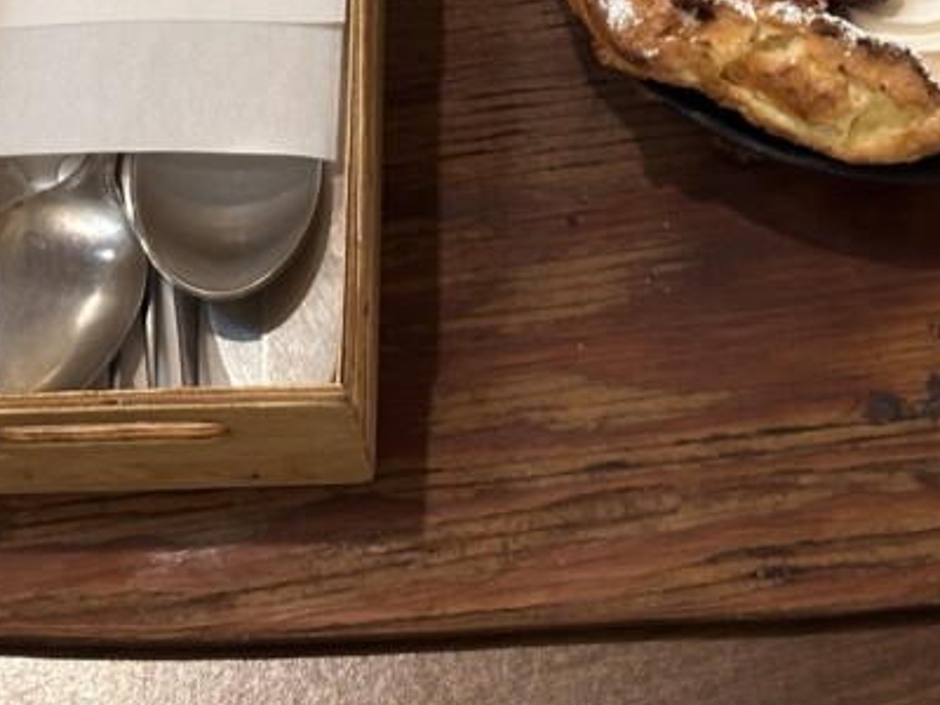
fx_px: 3340
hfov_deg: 15.8
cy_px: -146
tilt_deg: -65.8
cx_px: 870
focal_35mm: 123
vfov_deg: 11.8
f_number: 1.78
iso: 200
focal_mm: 6.86
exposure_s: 1/40
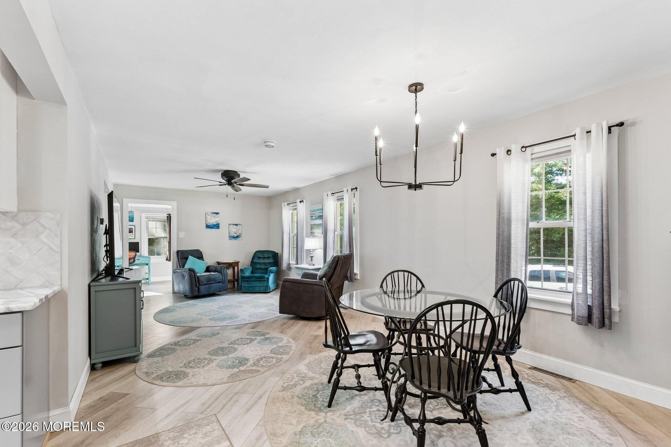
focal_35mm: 15
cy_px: 224
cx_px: 336
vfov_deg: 77.3
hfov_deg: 100.4
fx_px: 280
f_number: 7.1
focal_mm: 15
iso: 1250
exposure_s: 1/30
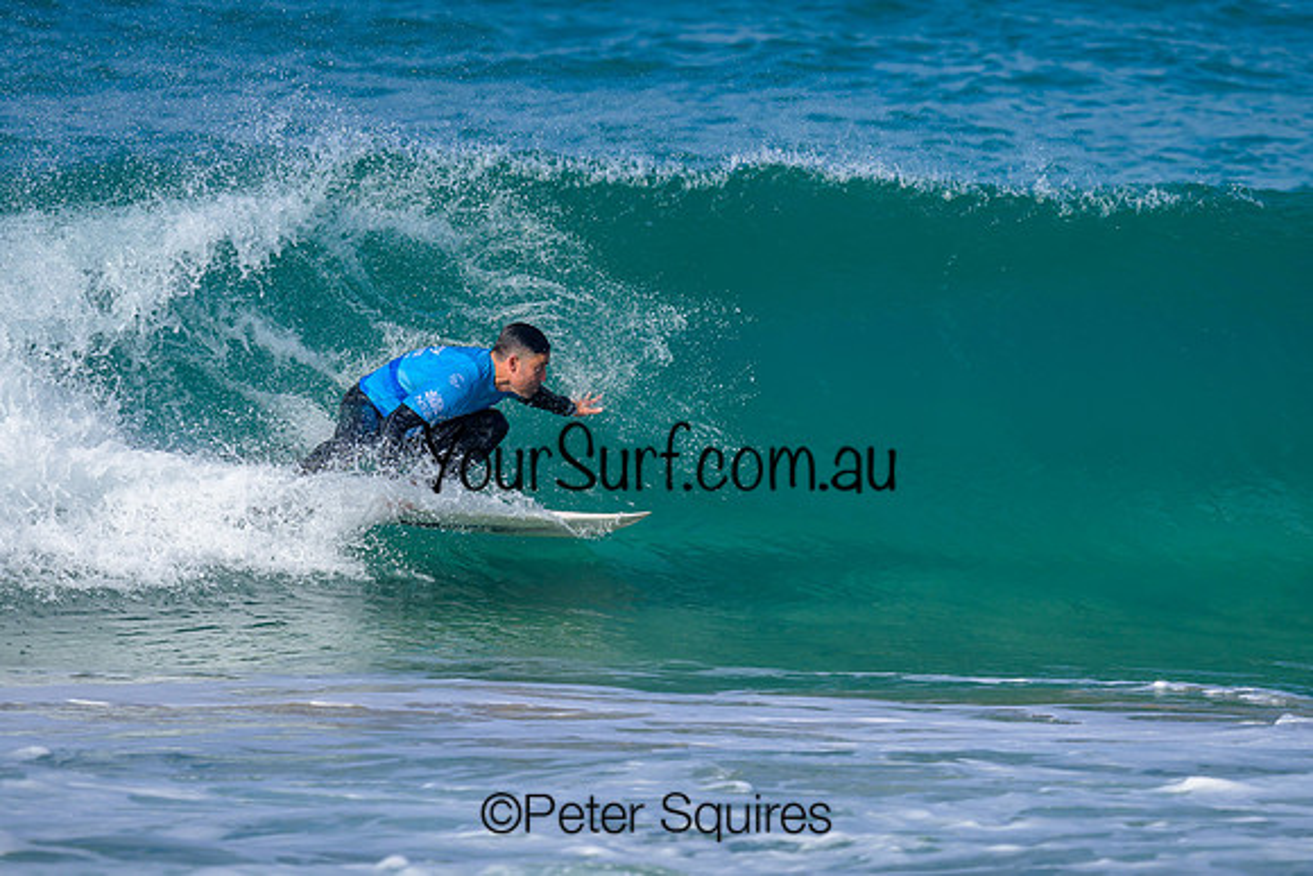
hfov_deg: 1.9
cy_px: 372
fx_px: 40069
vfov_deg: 1.3
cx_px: 675
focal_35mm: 1098
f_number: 6.3
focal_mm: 800
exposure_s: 1/2000
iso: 360
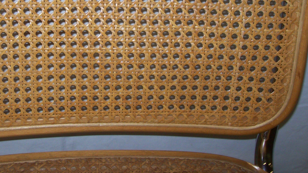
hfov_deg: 36.8
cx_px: 100
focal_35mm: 56
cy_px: 30
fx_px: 457
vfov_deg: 21.2
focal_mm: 6
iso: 80
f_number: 2.7
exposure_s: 1/64
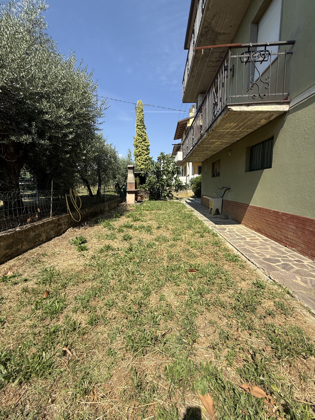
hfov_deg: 85.7
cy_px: 210
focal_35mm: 14
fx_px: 170
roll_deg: +3.5
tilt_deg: -4.4
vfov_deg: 102.1
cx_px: 158
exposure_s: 1/1698
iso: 50
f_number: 2.2
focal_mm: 2.22
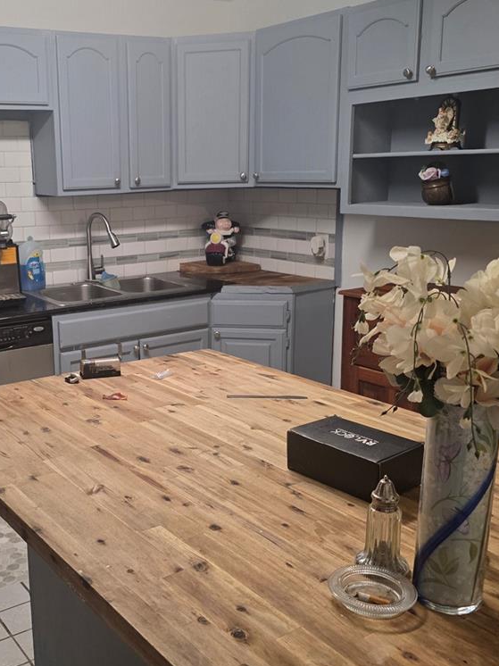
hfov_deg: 37.9
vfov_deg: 50.2
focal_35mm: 37
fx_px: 712
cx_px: 137
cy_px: 336
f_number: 1.7
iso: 200
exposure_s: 1/120
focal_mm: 6.3
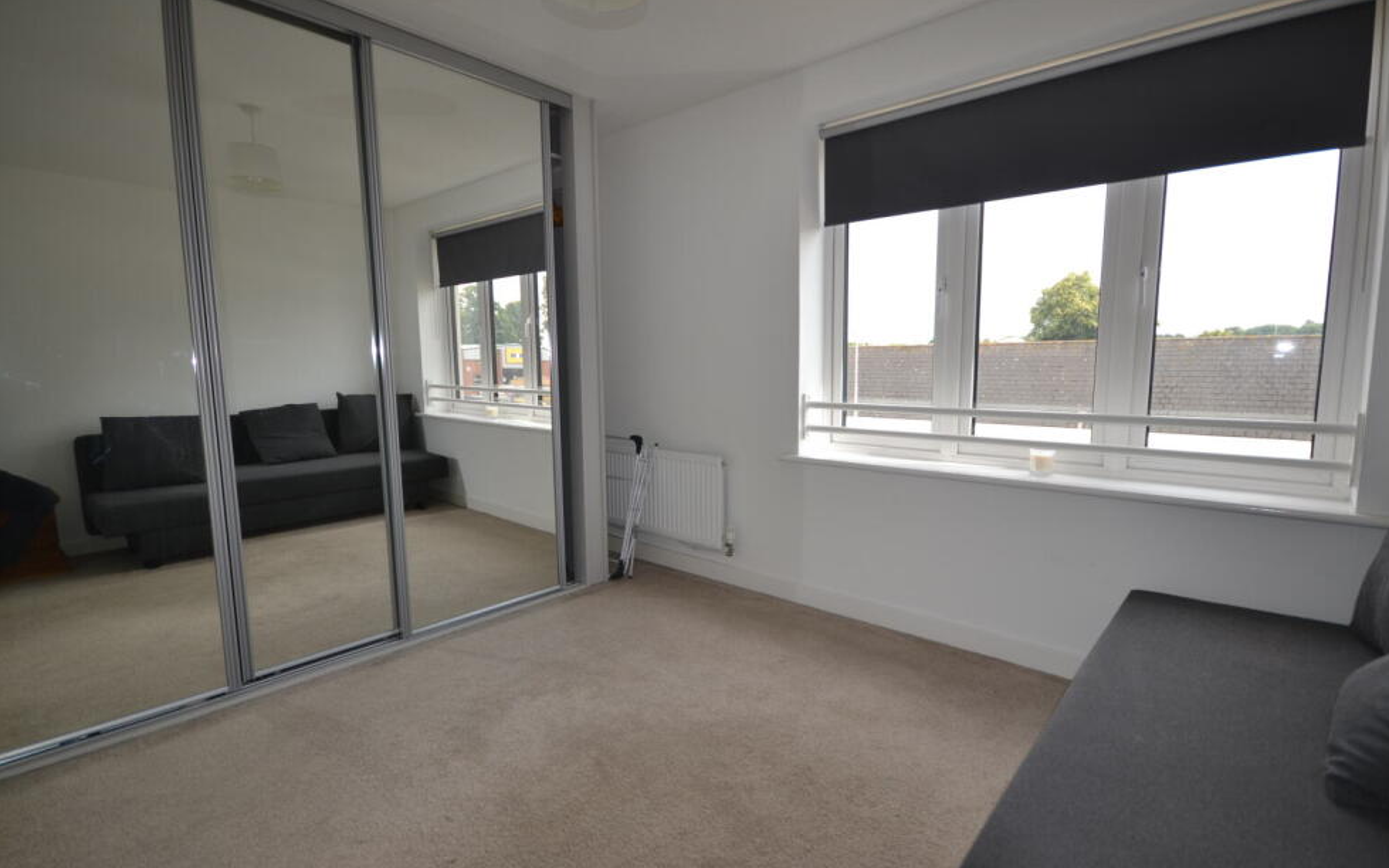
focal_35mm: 16
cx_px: 724
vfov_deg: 71.3
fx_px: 606
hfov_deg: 97.8
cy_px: 433
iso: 100
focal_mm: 10
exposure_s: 1/160
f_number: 4
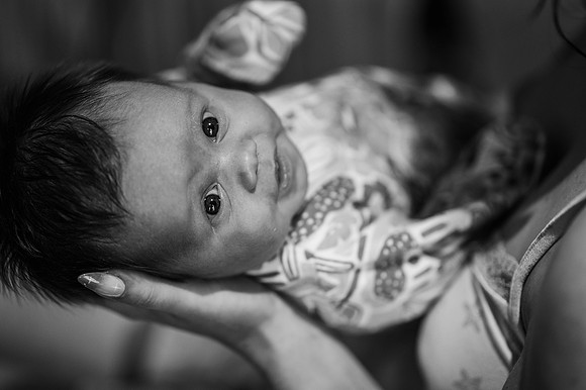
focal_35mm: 85
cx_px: 293
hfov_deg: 23.9
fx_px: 1383
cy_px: 195
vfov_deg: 16.1
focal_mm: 85
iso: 450
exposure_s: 1/200
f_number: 1.8
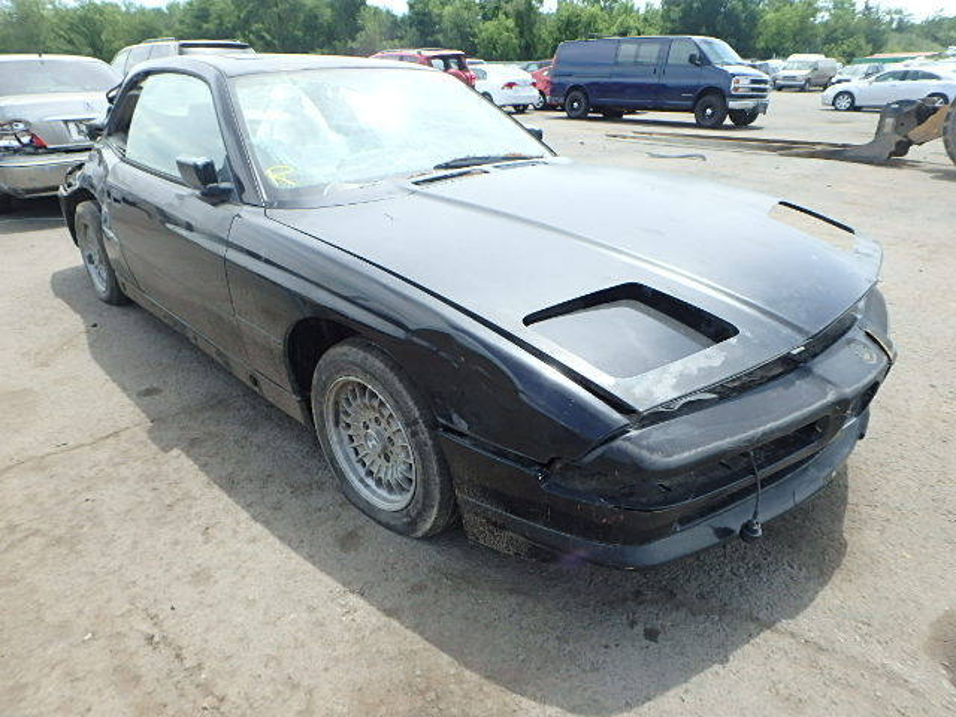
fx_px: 635
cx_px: 478
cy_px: 358
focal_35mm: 23
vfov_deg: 58.9
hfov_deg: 73.9
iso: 125
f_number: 3.8
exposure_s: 1/400
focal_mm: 4
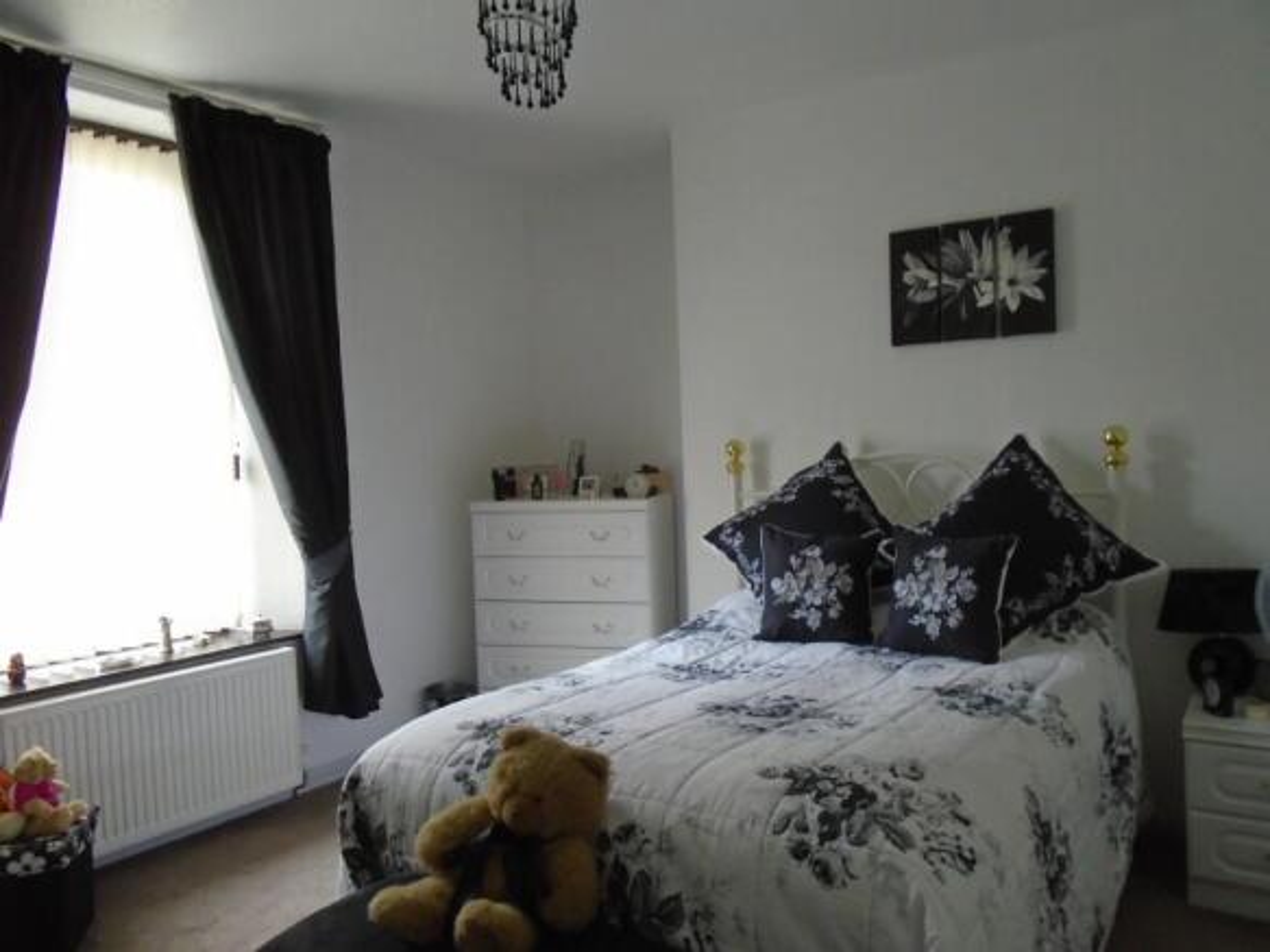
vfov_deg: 53.0
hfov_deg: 67.3
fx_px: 954
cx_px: 635
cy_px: 476
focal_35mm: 26
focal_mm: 4.6
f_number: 3.2
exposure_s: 1/30
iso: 250
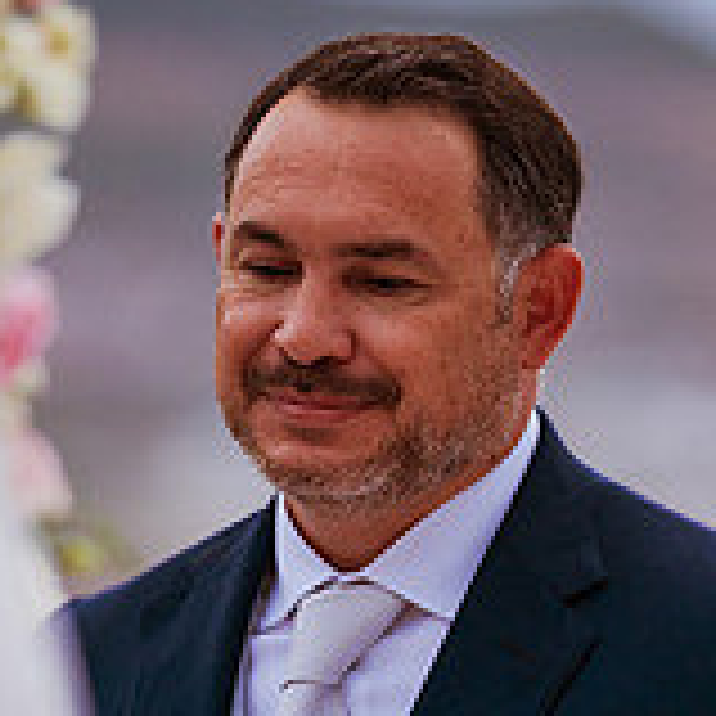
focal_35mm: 324
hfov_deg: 5.4
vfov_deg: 5.4
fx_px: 7582
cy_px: 684
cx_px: 272
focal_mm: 135
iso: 800
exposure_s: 1/1600
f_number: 1.8
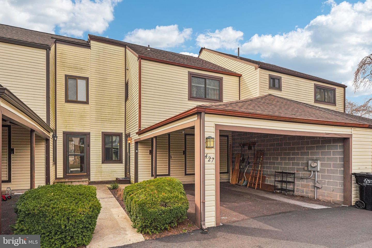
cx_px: 186
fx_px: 209
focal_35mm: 20
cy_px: 124
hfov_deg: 83.4
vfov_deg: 61.4
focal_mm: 20.2
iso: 500
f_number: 8
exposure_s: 1/1600
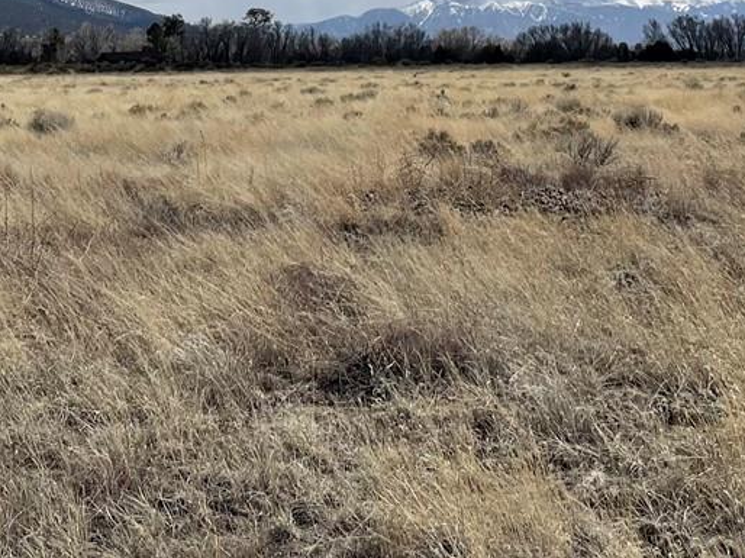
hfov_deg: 24.1
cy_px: -241
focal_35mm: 81
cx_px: 393
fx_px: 1742
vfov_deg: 16.8
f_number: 1.6
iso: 32
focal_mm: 4.2
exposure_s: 1/8403
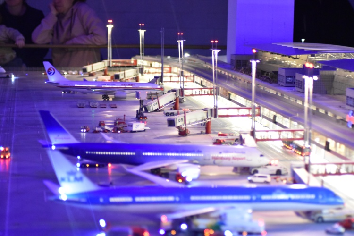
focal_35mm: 105
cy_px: 118
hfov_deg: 19.5
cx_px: 177
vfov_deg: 13.0
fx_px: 1032
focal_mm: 70
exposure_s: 1/40
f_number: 4
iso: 5000
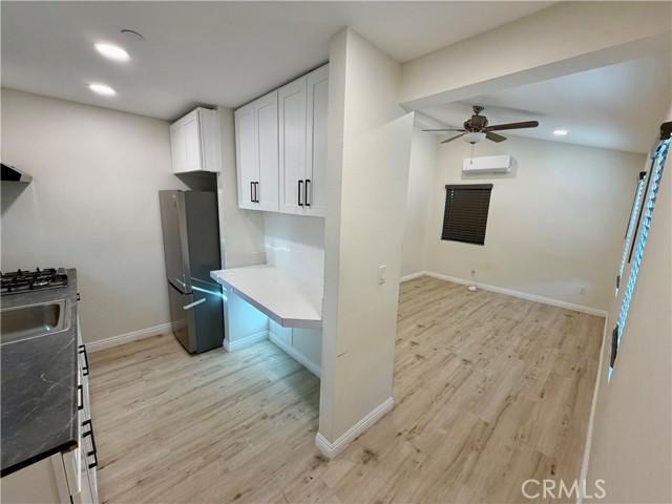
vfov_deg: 85.7
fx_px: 272
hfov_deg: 102.1
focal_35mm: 14
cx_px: 336
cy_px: 252
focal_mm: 2.22
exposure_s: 1/120
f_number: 2.2
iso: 160
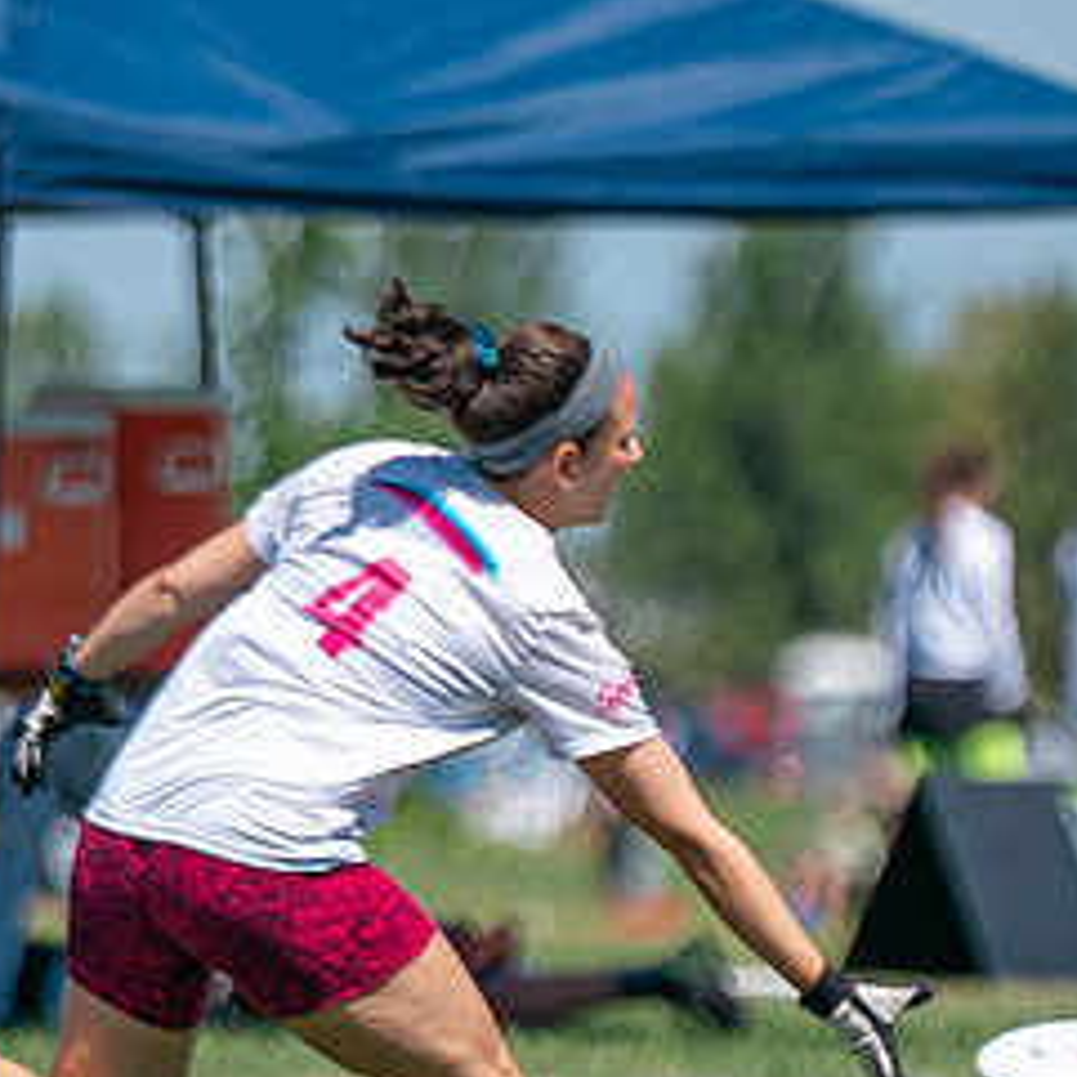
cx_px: 433
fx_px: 31469
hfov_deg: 2.0
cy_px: 640
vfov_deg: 2.0
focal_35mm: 894
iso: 250
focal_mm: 200
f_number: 2.8
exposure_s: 1/5000
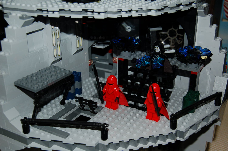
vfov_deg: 28.0
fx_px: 304
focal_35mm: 48
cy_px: 76
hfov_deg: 41.1
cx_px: 114
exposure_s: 1/125
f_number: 7.1
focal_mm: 32
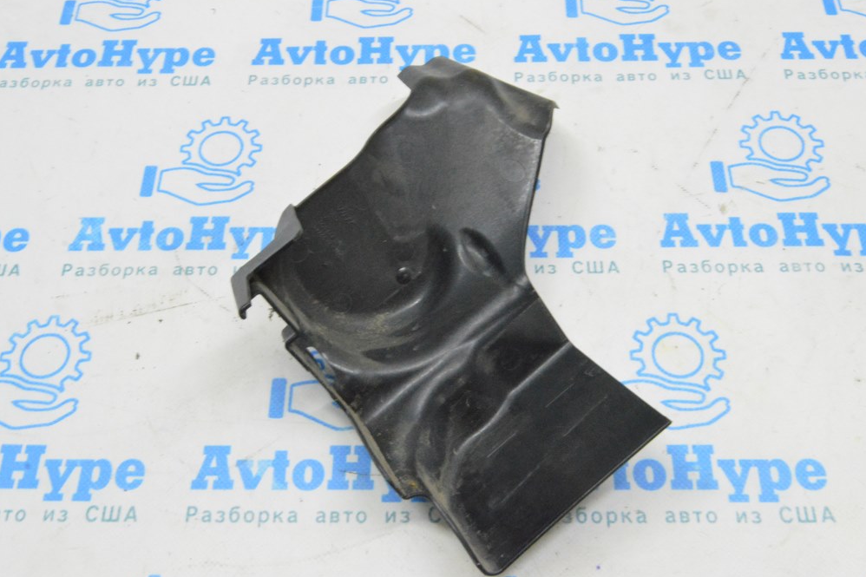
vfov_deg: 33.4
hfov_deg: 48.5
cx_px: 430
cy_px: 284
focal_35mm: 40
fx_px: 962
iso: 6400
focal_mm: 26
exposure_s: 1/15
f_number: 20
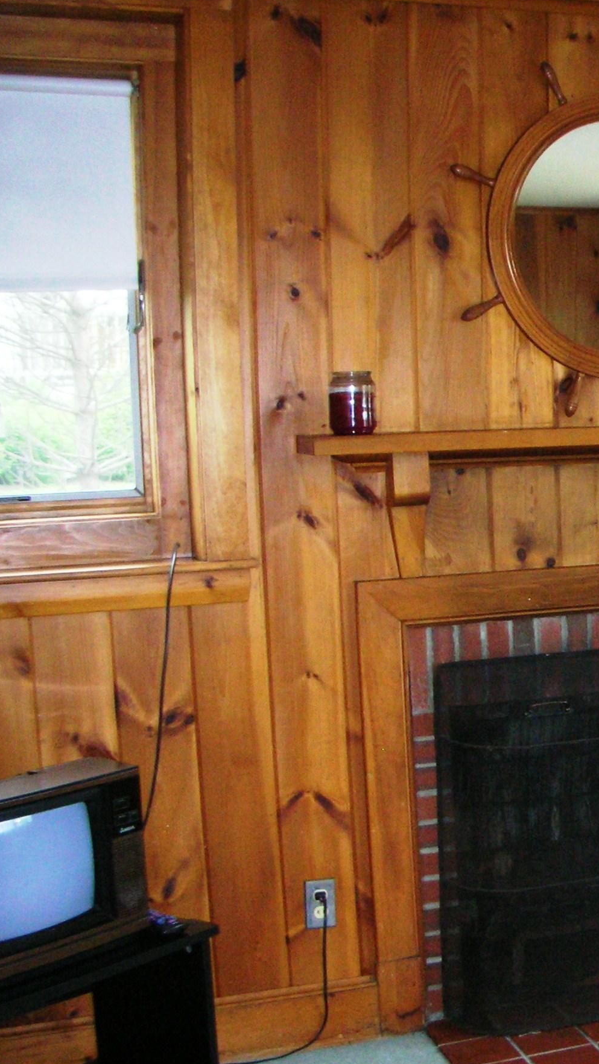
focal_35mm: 56
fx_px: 1581
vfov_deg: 37.2
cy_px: 568
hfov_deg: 19.7
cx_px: 778
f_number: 3
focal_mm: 5.8
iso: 200
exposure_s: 1/60.1
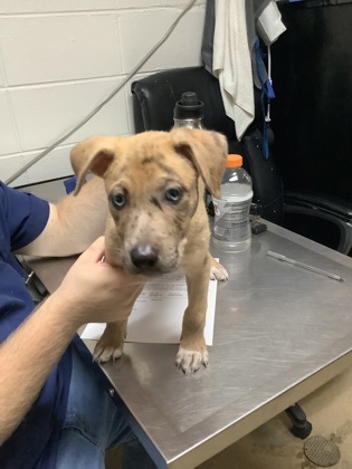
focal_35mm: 31
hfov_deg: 45.4
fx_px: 420
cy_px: 234
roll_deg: +3.3
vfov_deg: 58.4
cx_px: 176
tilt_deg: -23.7
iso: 400
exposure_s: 1/60
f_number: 2.4
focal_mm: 3.3
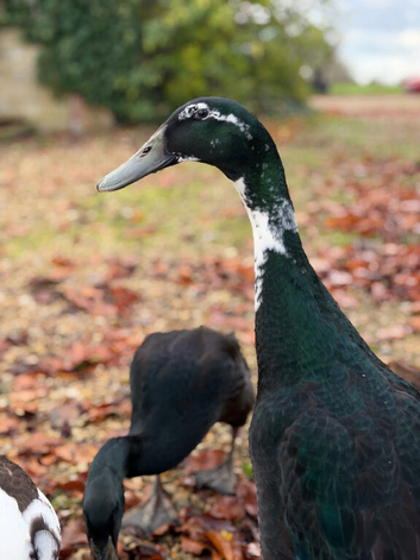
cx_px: 210
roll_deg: -1.3
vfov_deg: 39.7
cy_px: 280
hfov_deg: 30.3
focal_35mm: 48
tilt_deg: -13.8
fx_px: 777
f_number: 1.78
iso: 64
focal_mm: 6.76
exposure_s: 1/740
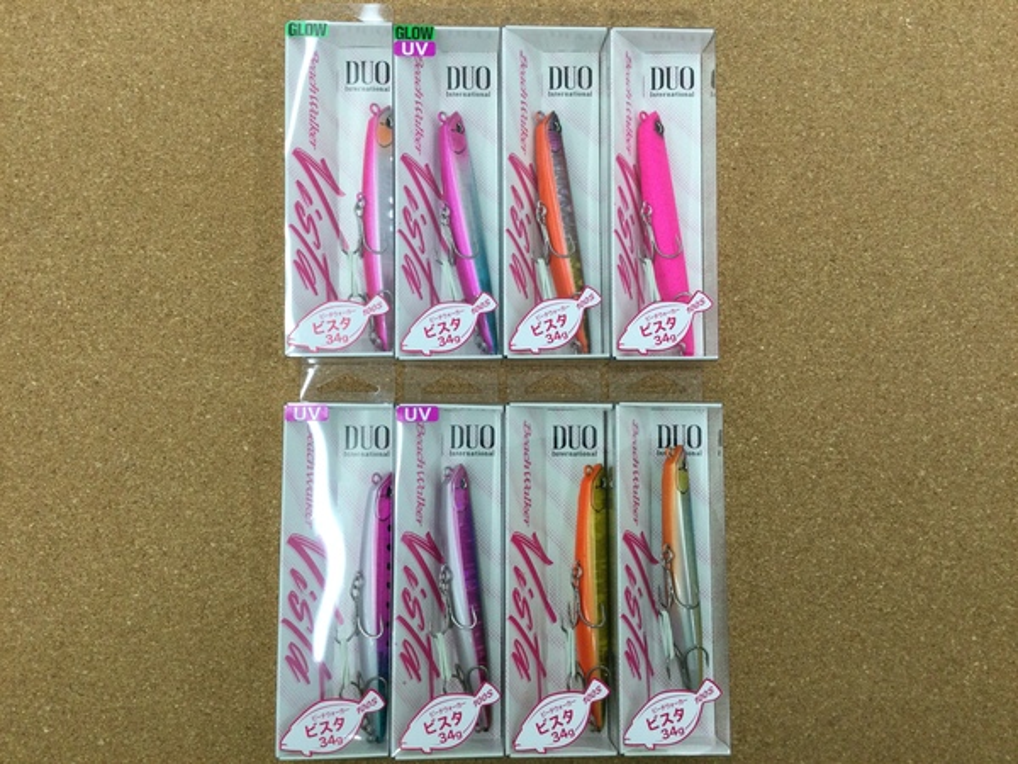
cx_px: 509
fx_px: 912
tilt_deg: -85.1
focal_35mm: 31
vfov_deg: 45.4
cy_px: 382
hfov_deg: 58.4
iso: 32
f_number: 2.4
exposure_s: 1/40
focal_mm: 3.3
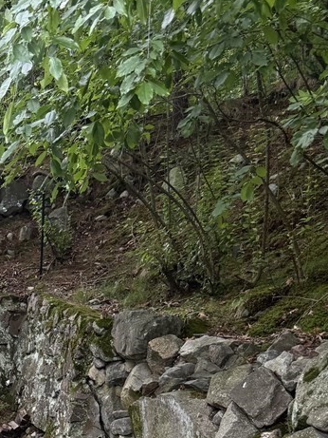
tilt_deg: -16.8
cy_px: 595
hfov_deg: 16.5
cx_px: -186
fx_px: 1010
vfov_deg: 21.6
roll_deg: -2.2
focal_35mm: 80
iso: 100
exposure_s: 1/151
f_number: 1.78
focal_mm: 6.76
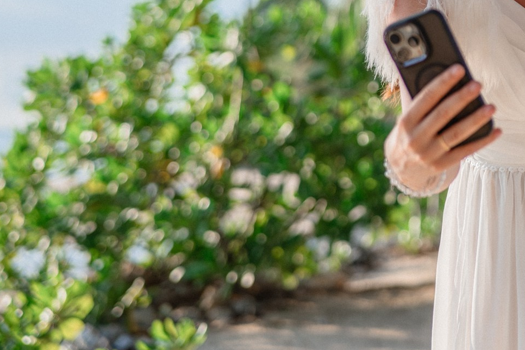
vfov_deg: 11.3
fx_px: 1735
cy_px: -63
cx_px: 427
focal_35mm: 119
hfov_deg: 17.1
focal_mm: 50
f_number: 2.2
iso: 500
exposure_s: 1/3200
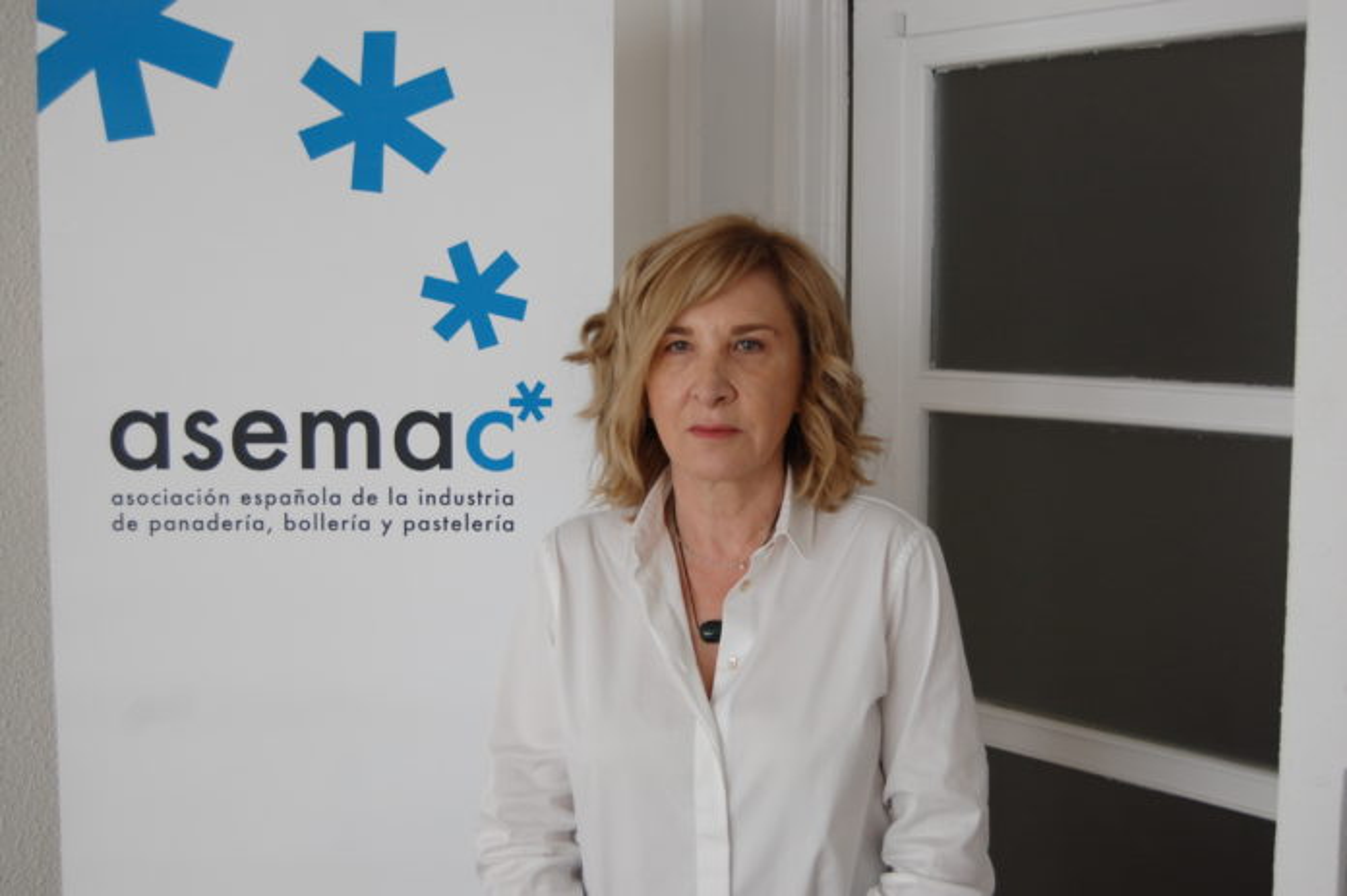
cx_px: 674
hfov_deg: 43.6
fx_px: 1683
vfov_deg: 29.8
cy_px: 448
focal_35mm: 45
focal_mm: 30
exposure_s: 1/320
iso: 400
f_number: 4.2
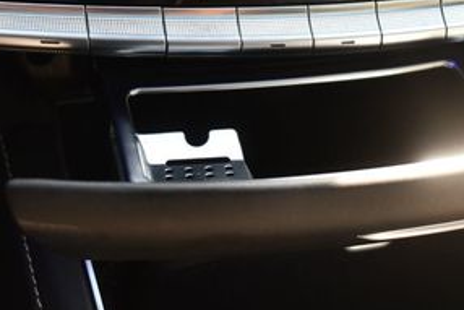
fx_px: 980
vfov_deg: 17.9
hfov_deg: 26.2
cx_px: 363
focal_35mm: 76
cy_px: 76
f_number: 3.8
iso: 400
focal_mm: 23
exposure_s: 1/250
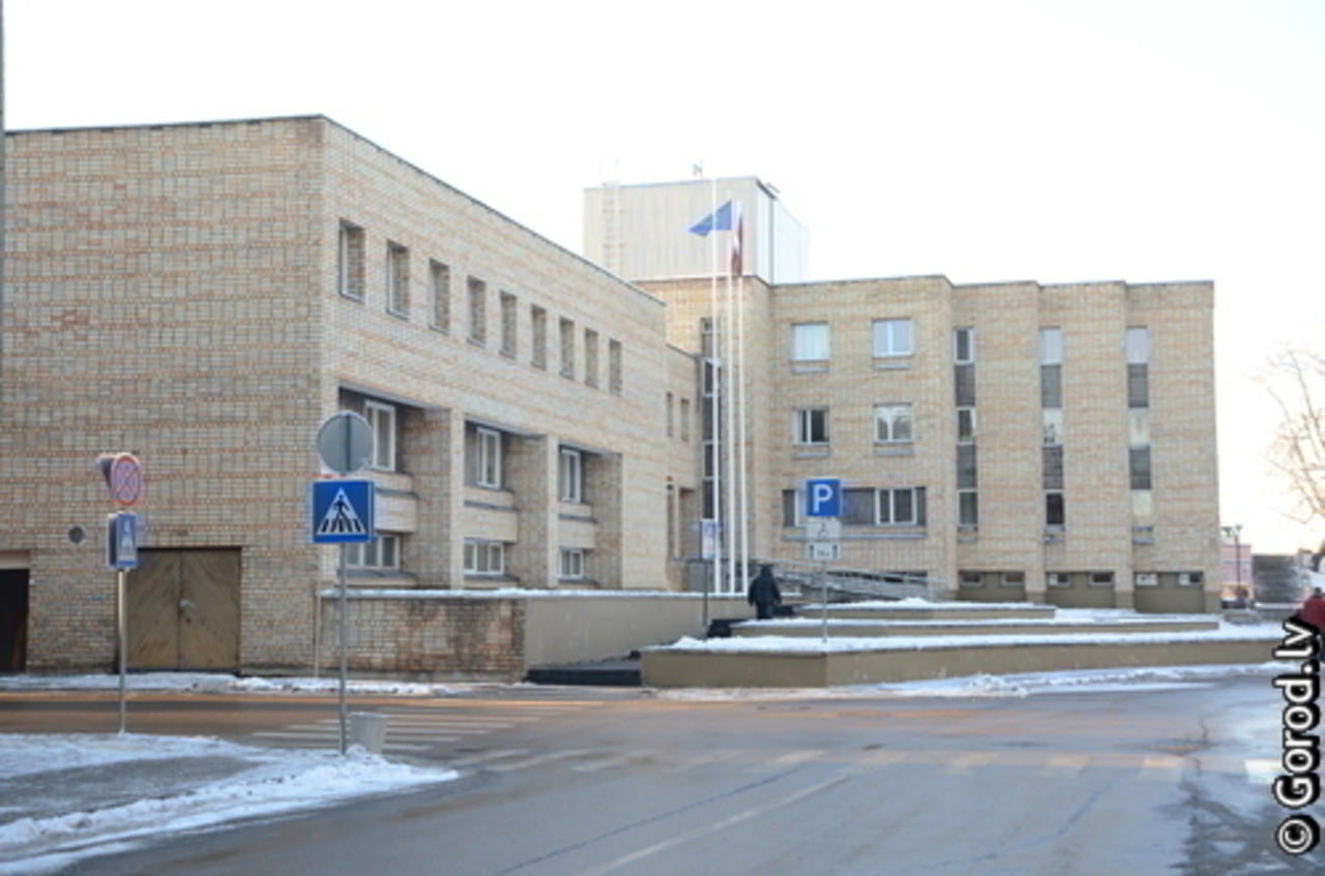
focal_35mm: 48
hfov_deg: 41.2
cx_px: 662
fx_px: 1763
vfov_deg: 27.9
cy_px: 438
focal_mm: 32
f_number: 4.2
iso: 500
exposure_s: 1/250
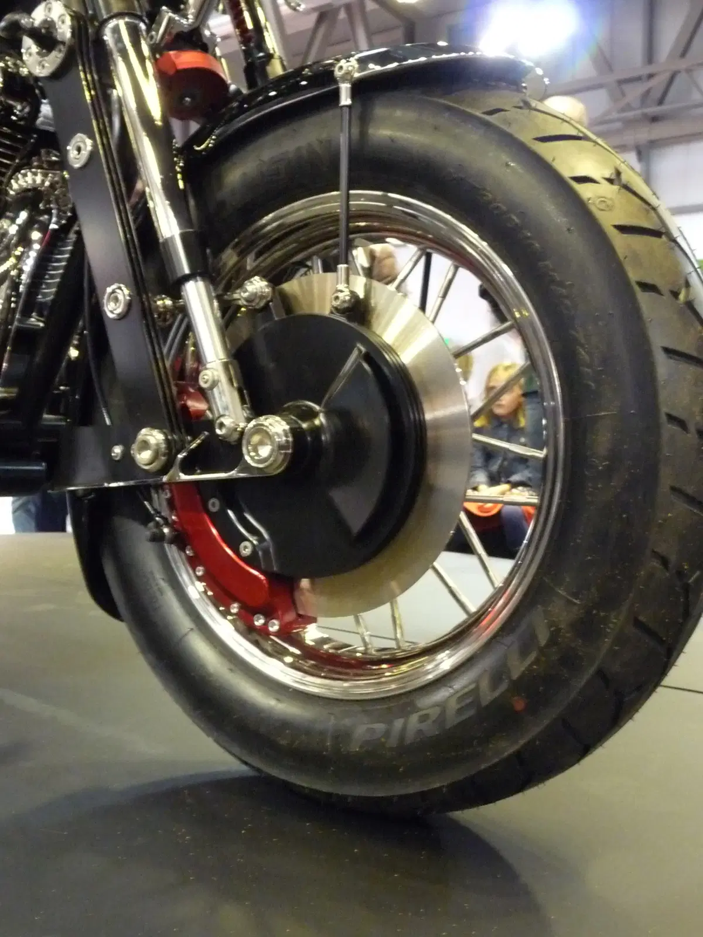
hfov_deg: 42.9
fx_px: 894
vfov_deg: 55.4
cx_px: 352
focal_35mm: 33
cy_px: 468
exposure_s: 1/20
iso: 800
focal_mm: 4.8
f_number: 2.8
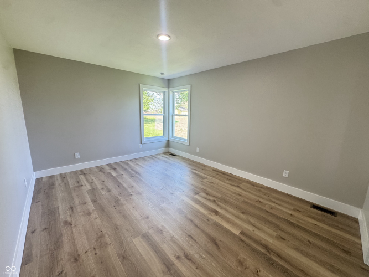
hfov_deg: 102.1
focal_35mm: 14
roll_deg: -2.0
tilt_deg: -10.1
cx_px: 184
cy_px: 138
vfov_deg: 85.7
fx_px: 149
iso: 200
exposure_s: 1/120
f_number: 2.2
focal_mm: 2.22
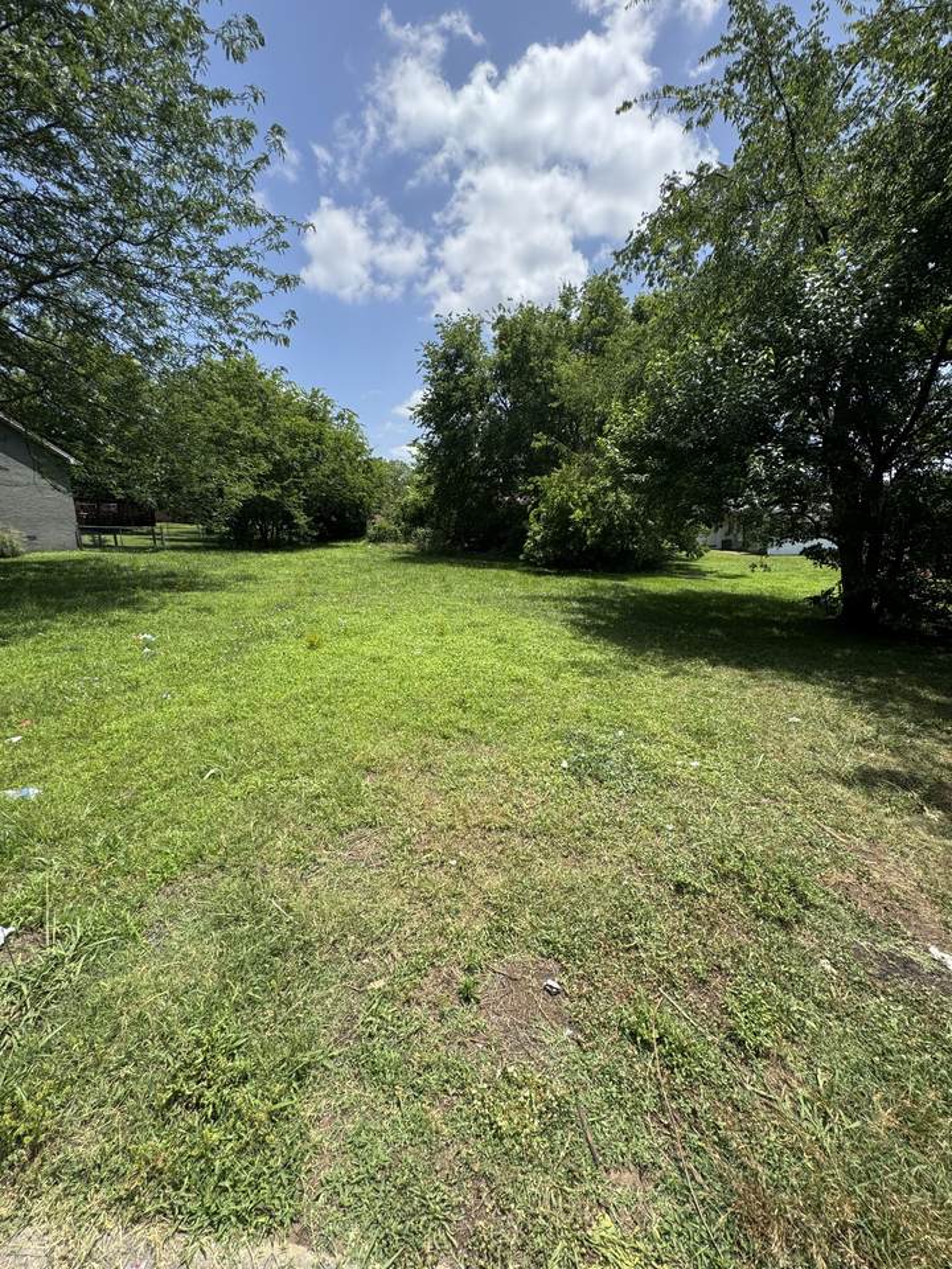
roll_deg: +1.6
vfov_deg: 102.1
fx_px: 513
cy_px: 634
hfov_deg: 85.7
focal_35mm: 14
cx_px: 476
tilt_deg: -11.5
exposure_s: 1/1236
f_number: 2.2
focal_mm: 2.22
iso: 50
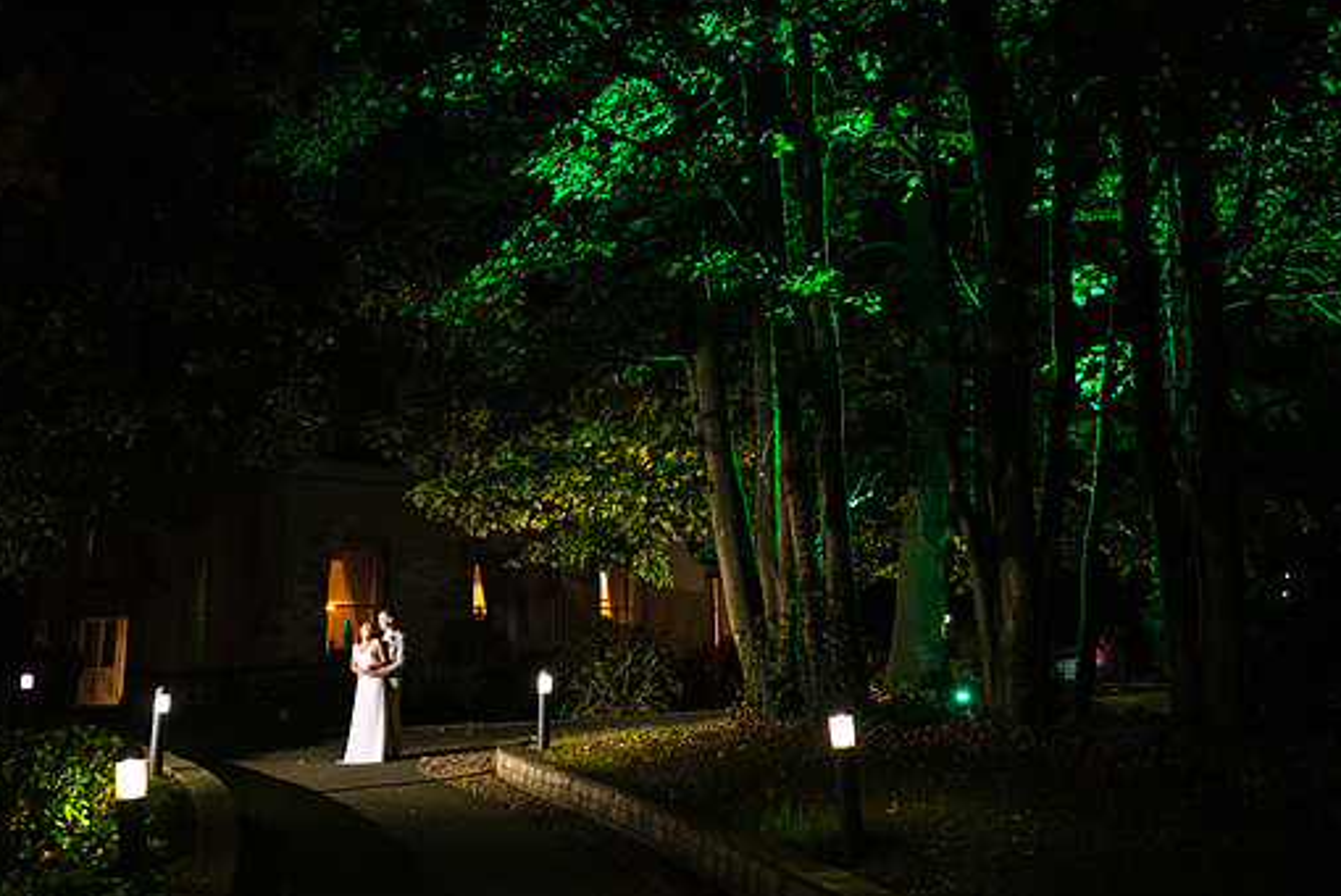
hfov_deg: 57.0
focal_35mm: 33
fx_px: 1230
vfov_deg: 39.9
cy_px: 366
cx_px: 766
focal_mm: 16
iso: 1600
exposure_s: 1/160
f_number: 2
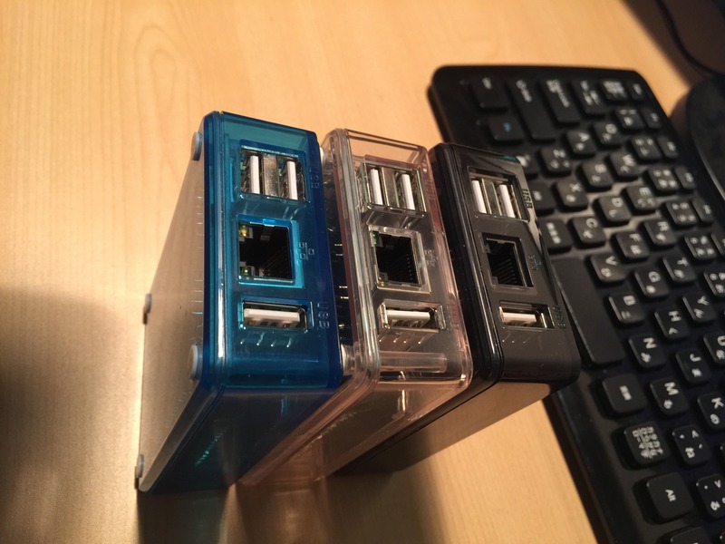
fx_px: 607
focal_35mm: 29
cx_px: 362
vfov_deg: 48.2
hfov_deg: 61.7
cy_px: 272
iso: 100
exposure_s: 1/10
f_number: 2.2
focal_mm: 4.15
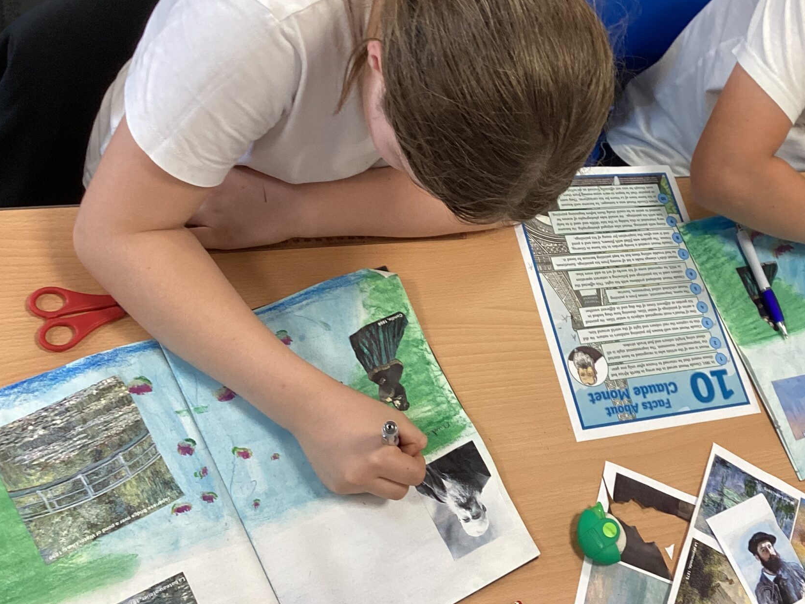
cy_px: 216
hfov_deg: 38.7
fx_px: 1116
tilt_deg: -49.5
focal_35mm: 48
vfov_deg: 30.1
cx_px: 598
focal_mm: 3.3
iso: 100
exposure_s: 1/50
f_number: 2.4
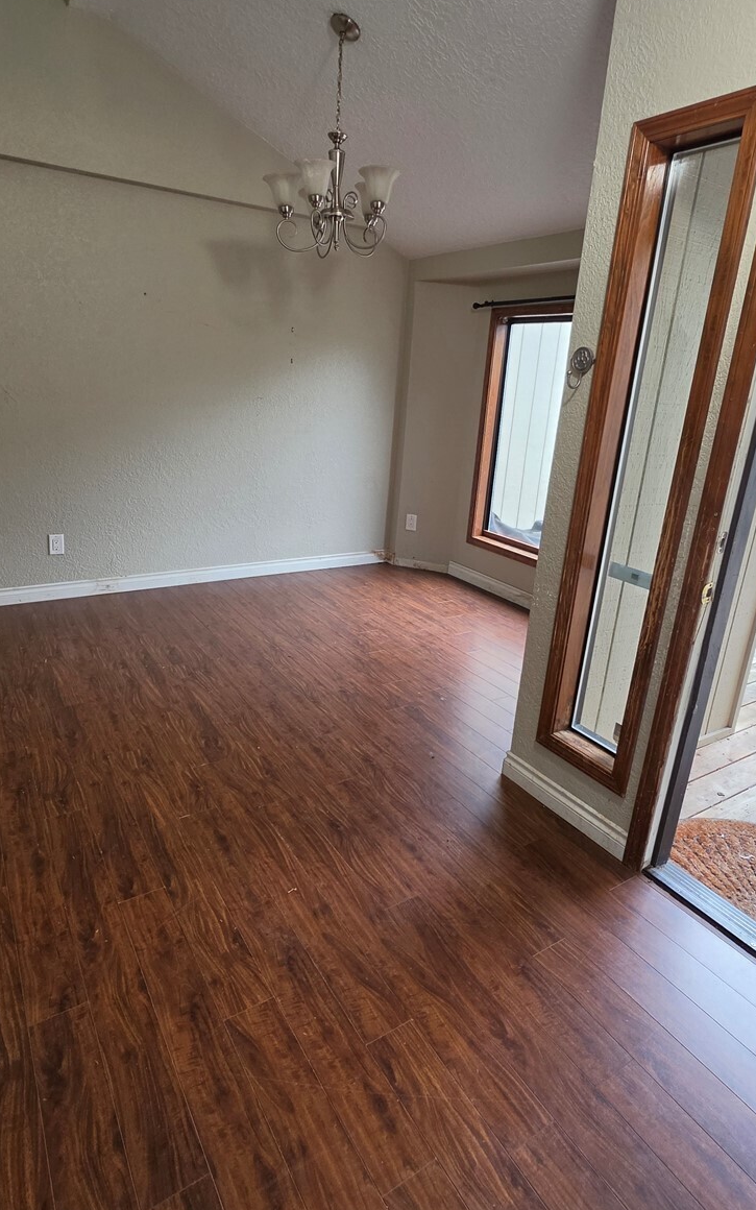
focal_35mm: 19
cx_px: 380
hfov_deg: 62.2
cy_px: 594
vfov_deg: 88.0
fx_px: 626
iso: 125
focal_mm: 2.2
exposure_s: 1/120
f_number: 1.9
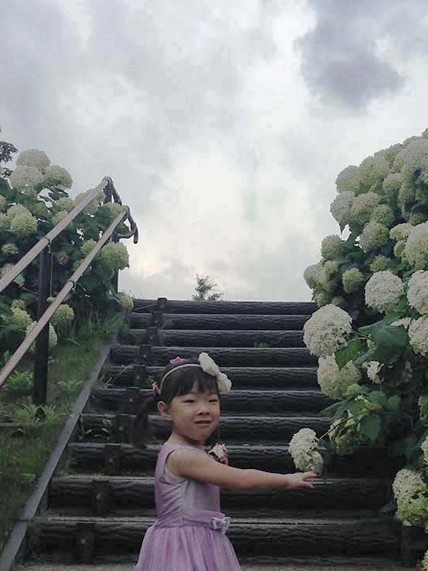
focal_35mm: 58
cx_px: 247
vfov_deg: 33.2
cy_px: 304
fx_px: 956
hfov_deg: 25.2
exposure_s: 1/1022
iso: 50
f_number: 2.4
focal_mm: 4.12
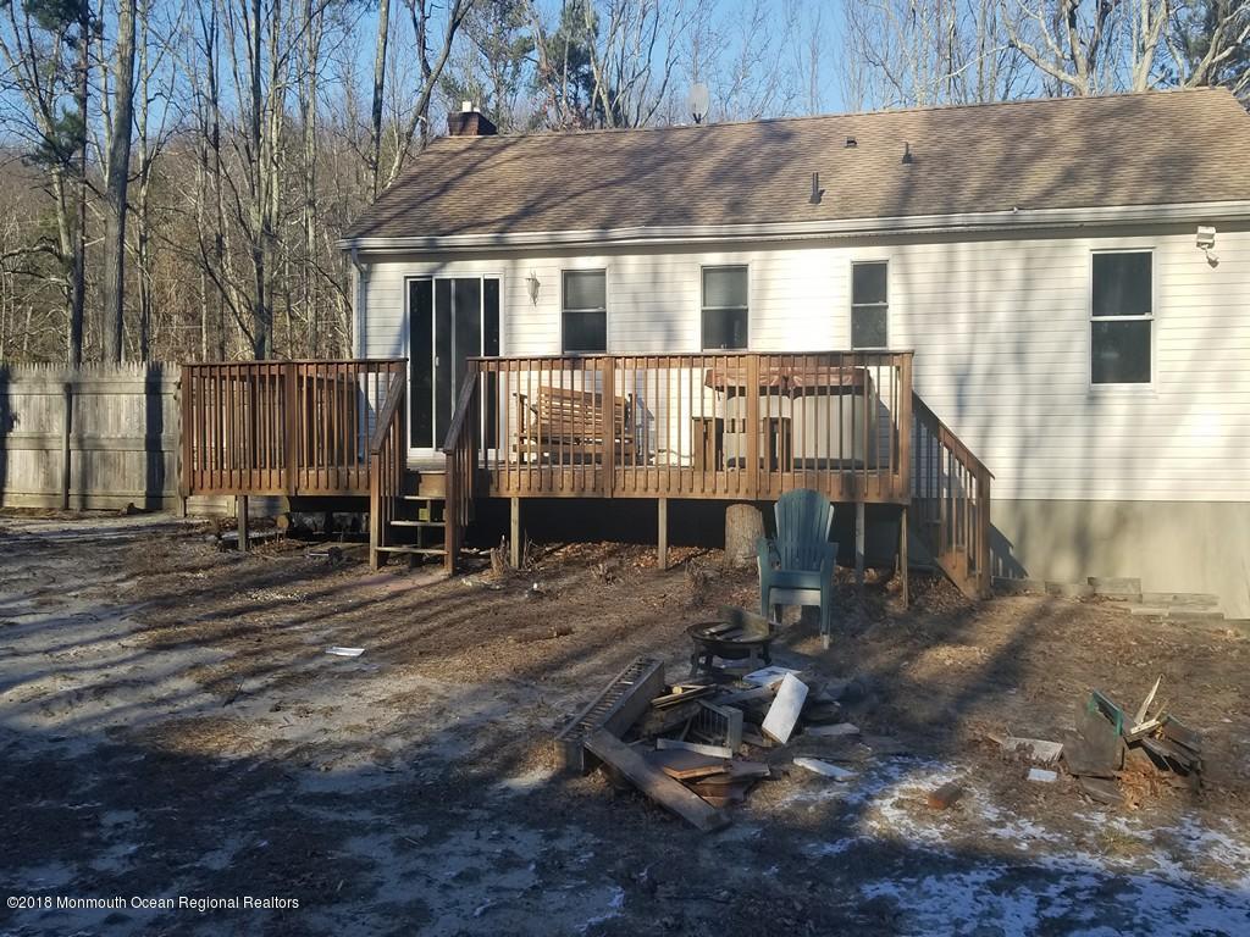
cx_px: 625
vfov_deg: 53.1
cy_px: 468
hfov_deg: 67.3
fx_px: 939
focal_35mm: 26
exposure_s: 1/1669
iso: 50
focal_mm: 4.25
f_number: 1.7
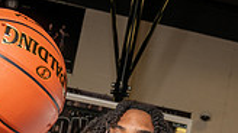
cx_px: 103
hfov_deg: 30.6
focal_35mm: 69
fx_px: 435
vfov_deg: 13.1
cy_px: 319
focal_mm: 24
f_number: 5.6
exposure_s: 1/250
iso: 320
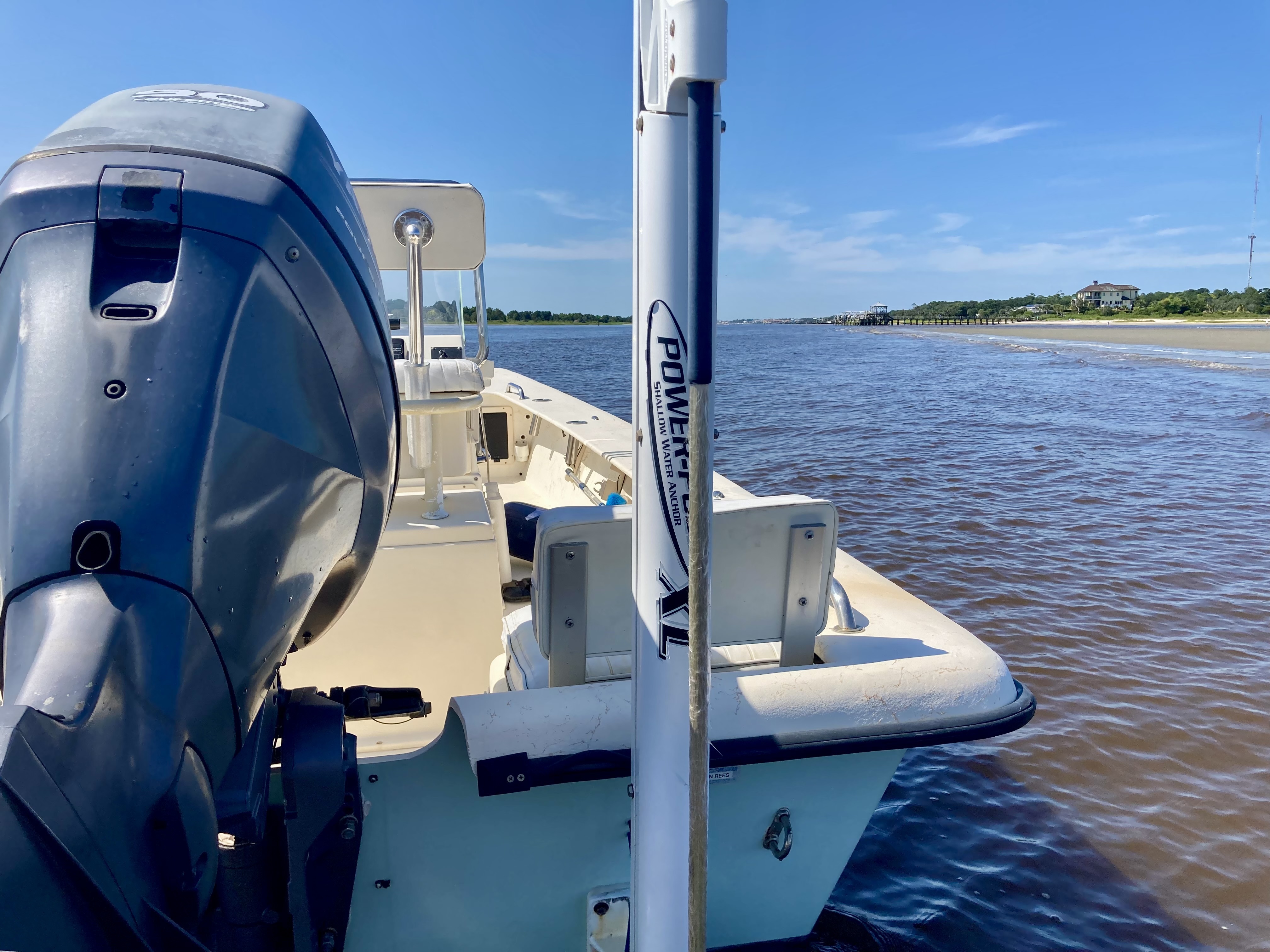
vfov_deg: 49.7
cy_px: 476
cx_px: 635
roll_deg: +0.8
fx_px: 1027
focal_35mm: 28
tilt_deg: -6.7
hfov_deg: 63.4
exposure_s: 1/2433
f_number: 1.8
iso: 25
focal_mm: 3.99
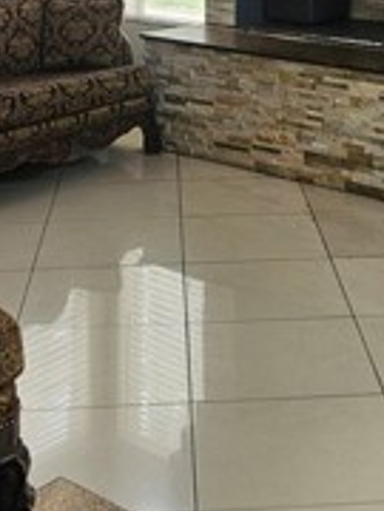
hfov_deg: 17.9
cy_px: -182
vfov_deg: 21.2
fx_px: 1213
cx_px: 290
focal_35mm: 82
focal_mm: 5.4
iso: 80
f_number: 1.8
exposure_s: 1/207
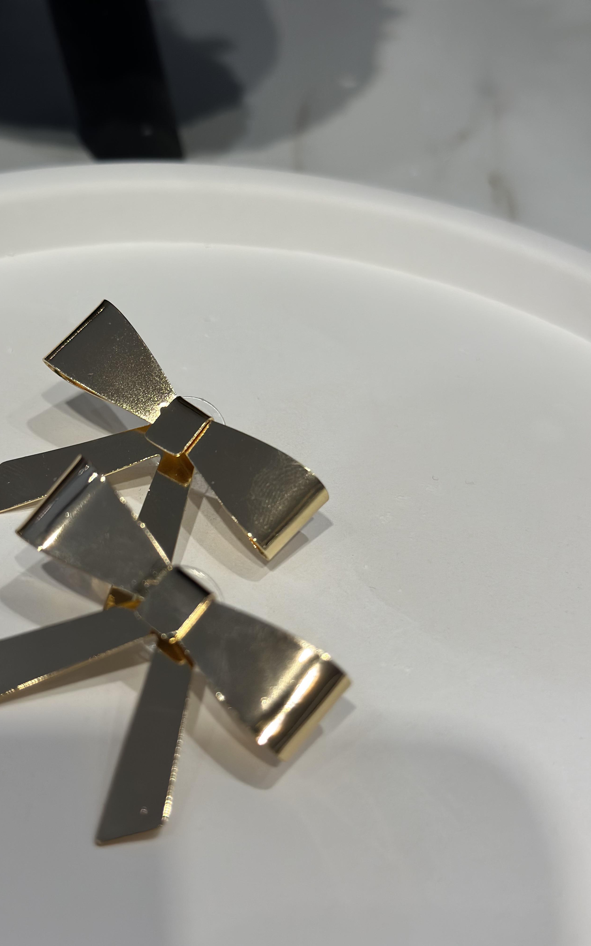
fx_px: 1314
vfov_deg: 39.6
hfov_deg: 25.3
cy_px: 474
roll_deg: -10.3
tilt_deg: -39.5
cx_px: 264
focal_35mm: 51
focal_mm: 6.86
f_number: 1.78
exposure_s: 1/785
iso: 80
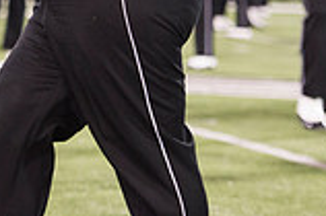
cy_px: -179
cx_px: 12
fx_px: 3718
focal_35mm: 411
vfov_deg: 3.3
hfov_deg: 5.0
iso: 2500
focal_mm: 112
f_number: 2.8
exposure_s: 1/400
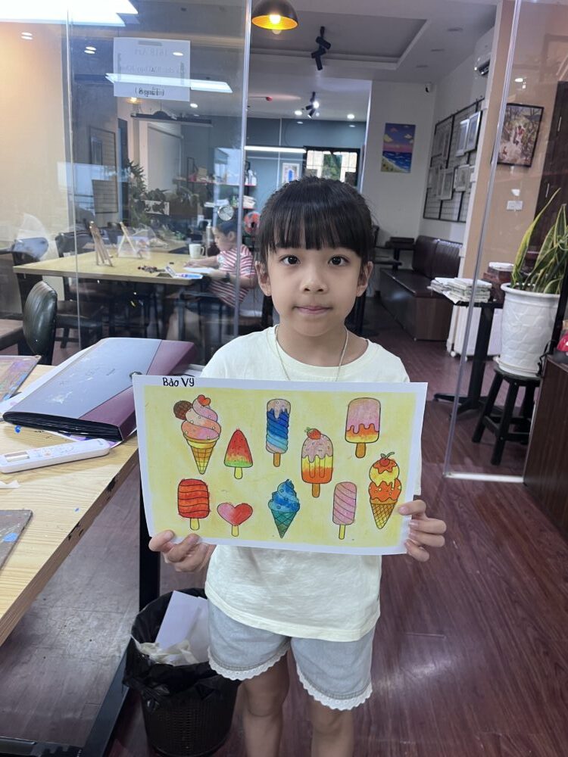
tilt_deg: -15.4
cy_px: 378
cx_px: 284
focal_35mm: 26
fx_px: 569
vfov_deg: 67.3
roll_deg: -3.2
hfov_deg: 53.1
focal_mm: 5.1
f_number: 1.6
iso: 80
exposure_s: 1/50
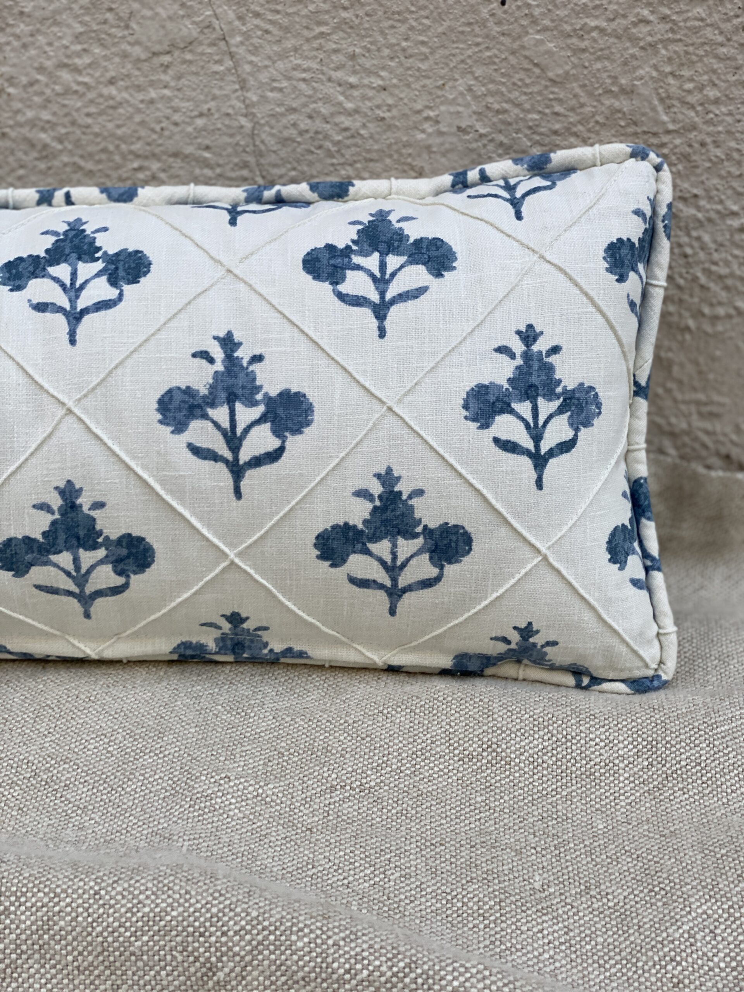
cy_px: 496
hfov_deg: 28.0
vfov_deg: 36.8
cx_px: 372
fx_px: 1490
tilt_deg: -27.7
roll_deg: -0.8
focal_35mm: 52
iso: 64
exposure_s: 1/122
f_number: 2
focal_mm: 6
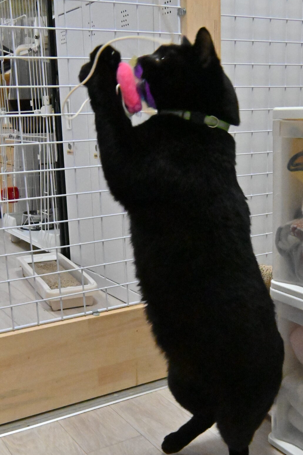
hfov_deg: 27.8
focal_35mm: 48
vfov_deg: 40.6
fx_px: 611
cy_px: 274
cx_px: 166
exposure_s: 1/250
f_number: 8
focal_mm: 19.5
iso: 10000
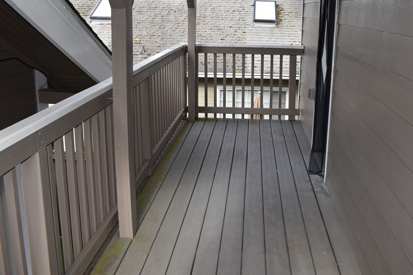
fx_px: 413
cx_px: 240
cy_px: 94
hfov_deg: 52.9
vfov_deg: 36.5
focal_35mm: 36
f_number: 5
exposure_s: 1/200
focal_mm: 18
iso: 110
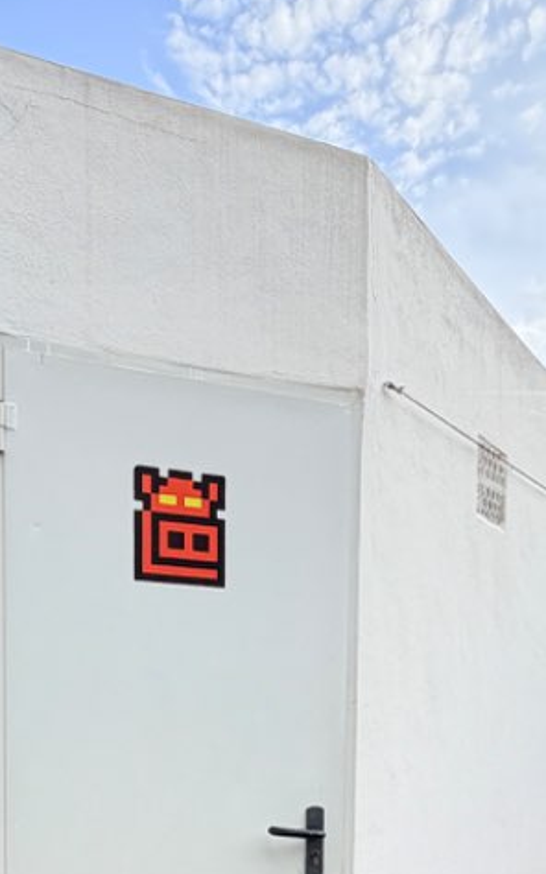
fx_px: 1120
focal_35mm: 47
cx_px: 336
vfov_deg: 38.8
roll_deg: +0.3
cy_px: 833
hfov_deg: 27.3
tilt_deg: -3.0
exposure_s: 1/502
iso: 50
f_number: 2.2
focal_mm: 2.22
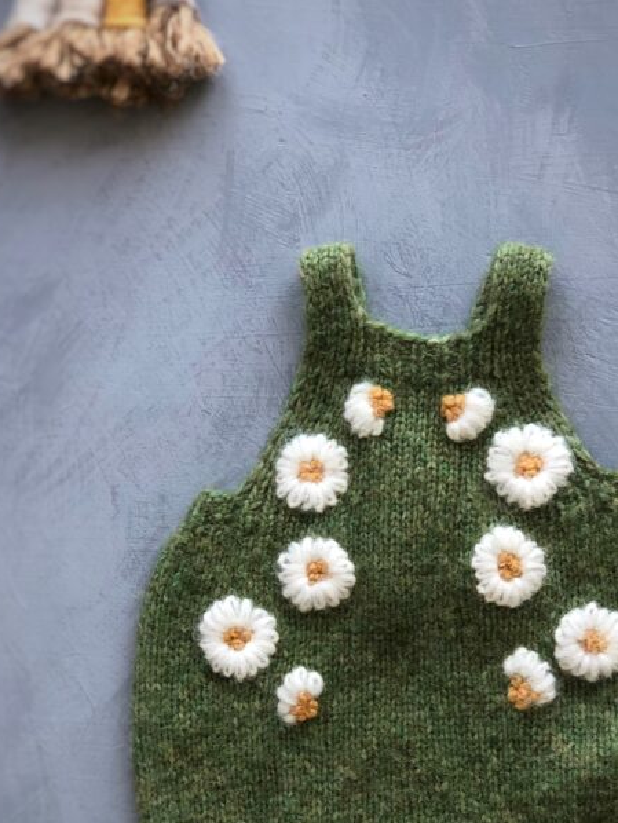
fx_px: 2117
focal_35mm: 89
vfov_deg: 21.9
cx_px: 443
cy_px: 593
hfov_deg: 16.5
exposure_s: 1/60
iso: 64
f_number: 2.4
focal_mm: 6
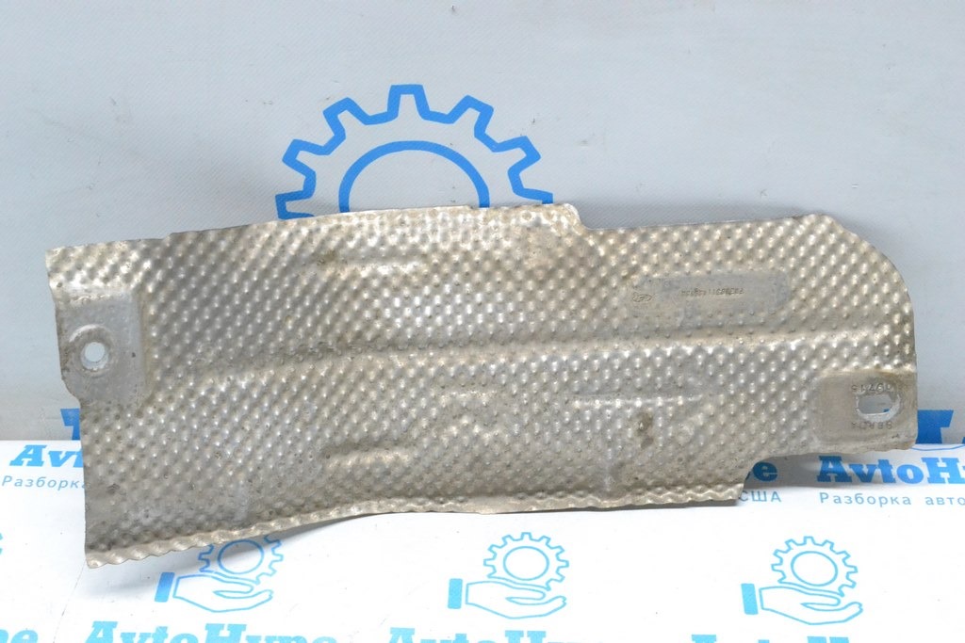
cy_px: 322
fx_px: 1407
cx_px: 482
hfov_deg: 37.8
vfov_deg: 25.8
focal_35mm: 52
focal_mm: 35
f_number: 9
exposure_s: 1/160
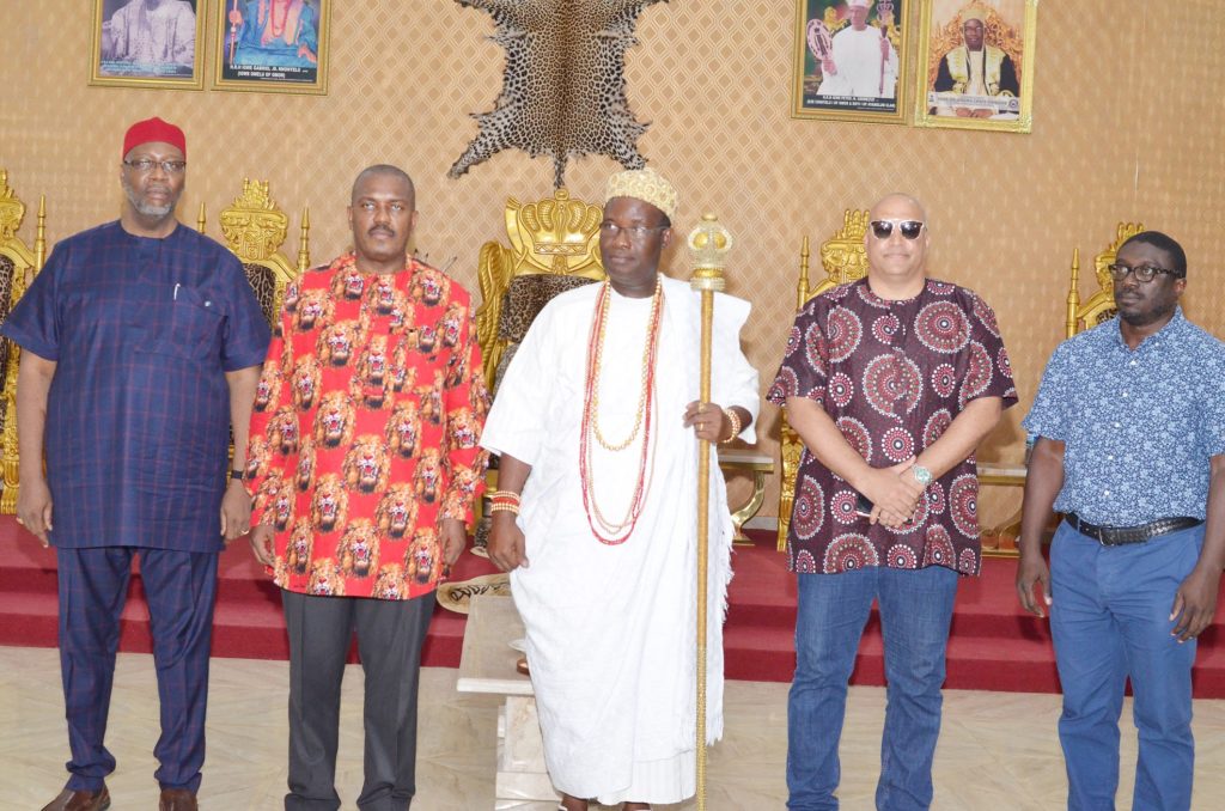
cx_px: 612
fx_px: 1783
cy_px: 406
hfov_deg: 37.9
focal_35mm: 52
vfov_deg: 25.6
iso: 2000
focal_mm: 35
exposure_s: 1/100
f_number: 4.5
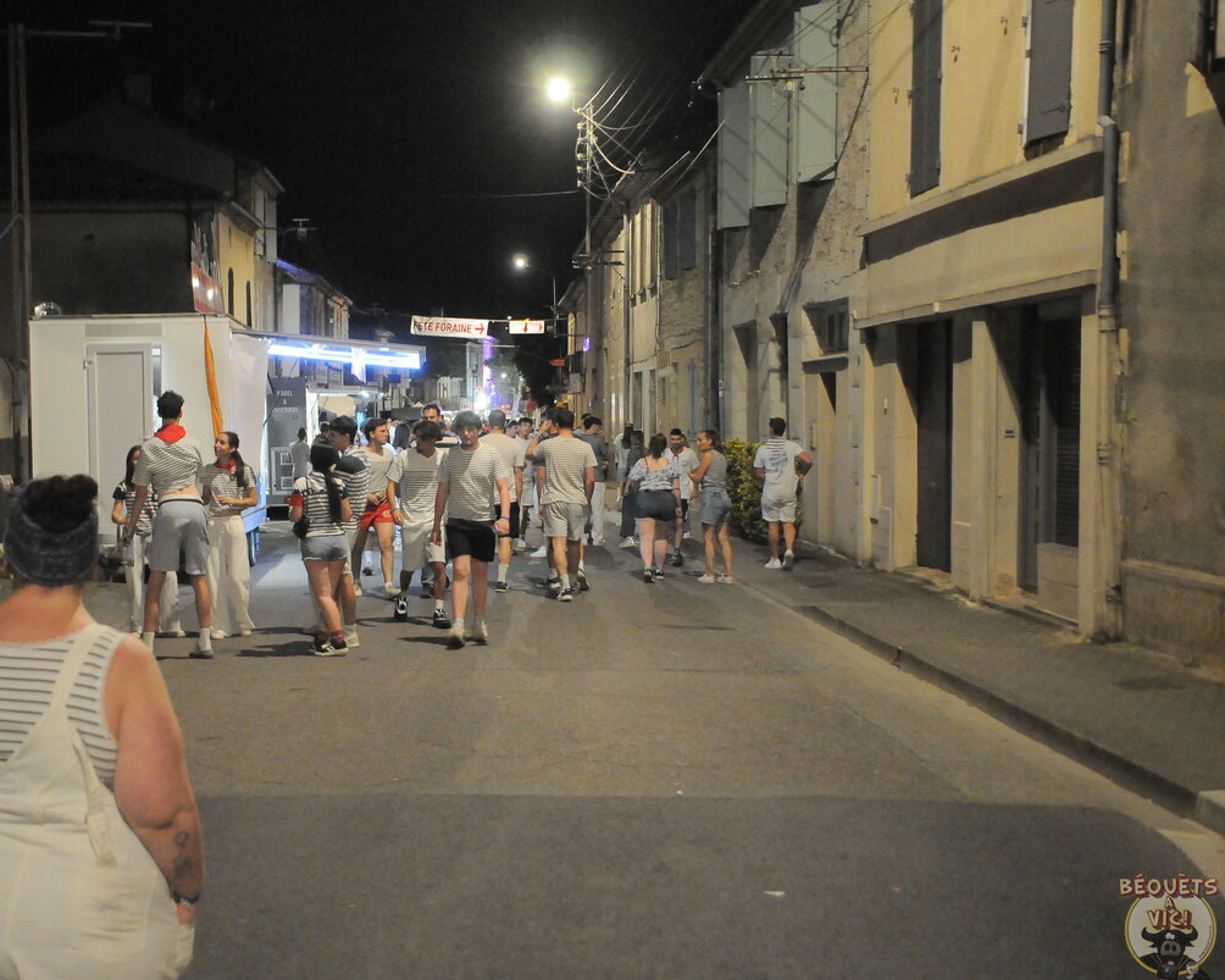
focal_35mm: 48
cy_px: 492
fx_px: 1740
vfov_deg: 31.4
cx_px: 484
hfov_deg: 38.6
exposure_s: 1/40
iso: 3200
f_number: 3.3
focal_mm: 28
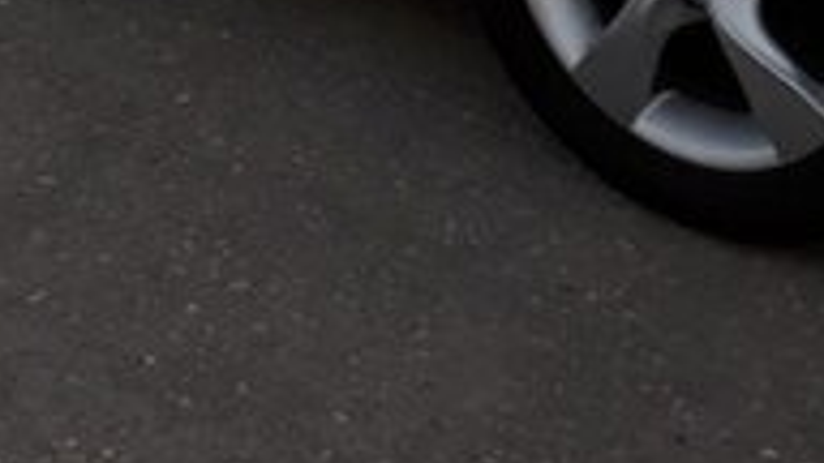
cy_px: -547
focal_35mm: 101
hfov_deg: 21.1
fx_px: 2207
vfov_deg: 10.7
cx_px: 506
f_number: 1.9
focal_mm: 3.6
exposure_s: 1/33
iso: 80
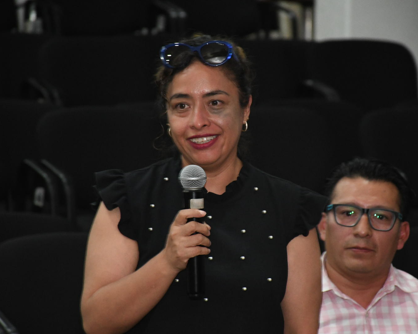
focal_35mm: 237
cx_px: 234
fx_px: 2932
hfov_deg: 8.2
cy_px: 167
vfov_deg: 6.5
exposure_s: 1/125
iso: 5000
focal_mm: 140
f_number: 6.3
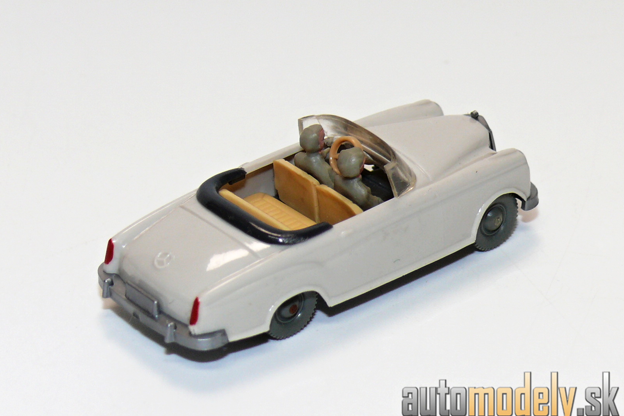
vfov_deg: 9.2
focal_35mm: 149
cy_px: 197
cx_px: 312
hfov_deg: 13.8
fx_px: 2583
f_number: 4
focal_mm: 16.8
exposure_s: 1/30
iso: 100
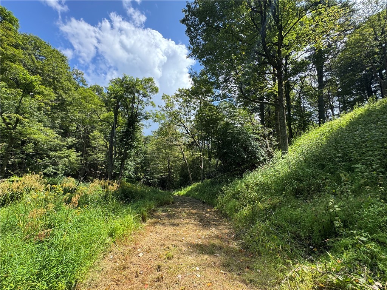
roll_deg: -2.2
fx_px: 157
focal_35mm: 14
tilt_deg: +6.4
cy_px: 145
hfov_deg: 102.1
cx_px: 194
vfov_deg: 85.7
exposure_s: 1/443
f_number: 2.2
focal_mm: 2.22
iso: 40
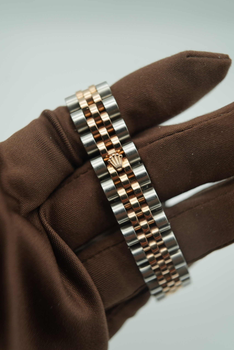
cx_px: 117
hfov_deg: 37.9
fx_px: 341
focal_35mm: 35
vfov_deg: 54.4
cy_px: 175
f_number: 5
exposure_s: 1/250
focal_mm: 35
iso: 400
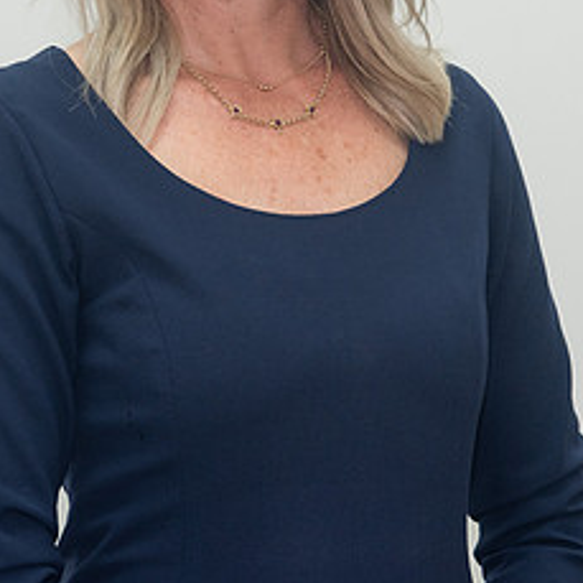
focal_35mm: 161
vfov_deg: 10.7
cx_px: 228
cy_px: -19
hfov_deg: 10.9
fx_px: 3068
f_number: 7.1
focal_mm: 60
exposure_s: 1/100
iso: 400
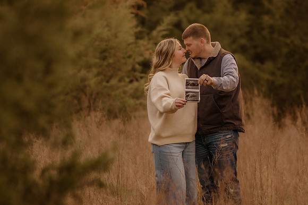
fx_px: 1086
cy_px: 102
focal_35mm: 127
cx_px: 154
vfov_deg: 10.8
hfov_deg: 16.1
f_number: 1.4
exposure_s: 1/1250
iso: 320
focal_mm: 85
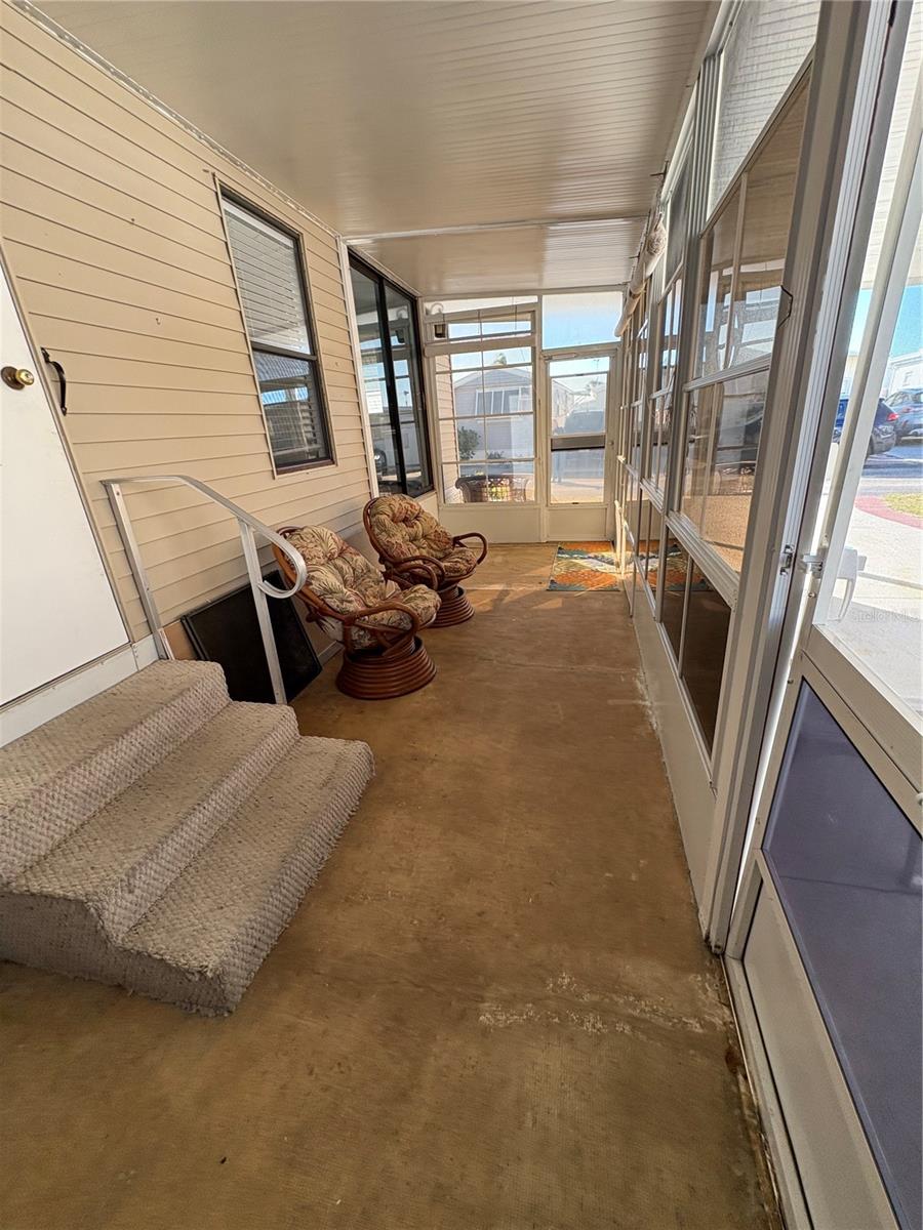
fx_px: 498
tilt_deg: -21.2
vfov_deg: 102.1
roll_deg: +3.6
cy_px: 615
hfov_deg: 85.7
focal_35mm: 14
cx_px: 462
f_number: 2.2
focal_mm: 2.22
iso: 125
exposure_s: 1/99
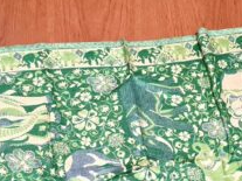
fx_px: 615
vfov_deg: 15.8
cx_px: 152
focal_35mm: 88
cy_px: 246
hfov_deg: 22.2
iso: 500
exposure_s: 1/40
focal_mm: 5.4
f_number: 1.8
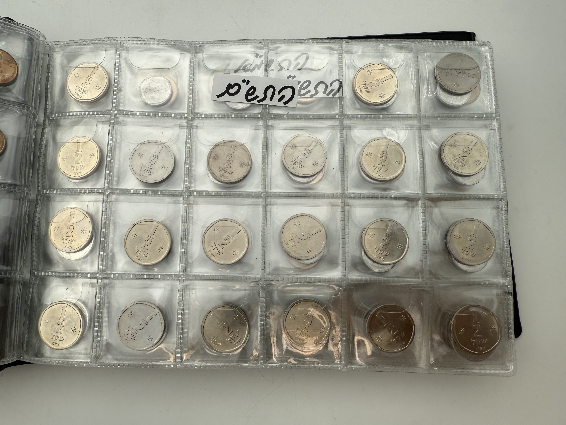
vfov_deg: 56.8
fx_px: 392
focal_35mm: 24
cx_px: 283
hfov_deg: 71.6
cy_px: 212
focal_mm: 2.22
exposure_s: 1/322
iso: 40
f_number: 2.2
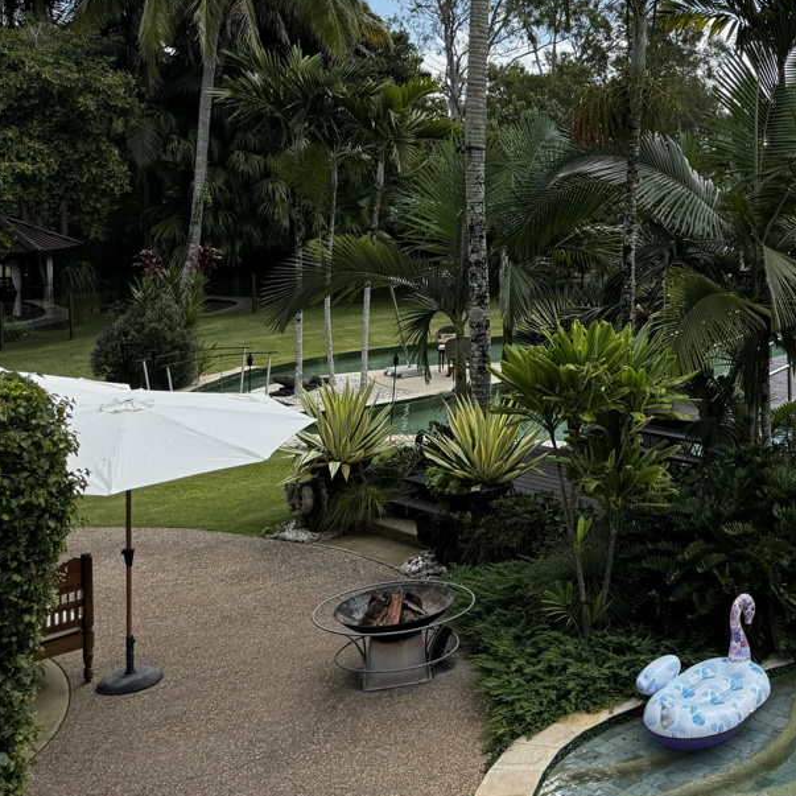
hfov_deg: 33.8
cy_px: 182
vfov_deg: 36.5
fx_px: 1171
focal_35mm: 45
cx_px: 820
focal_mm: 6.76
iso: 80
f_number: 1.78
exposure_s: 1/2604
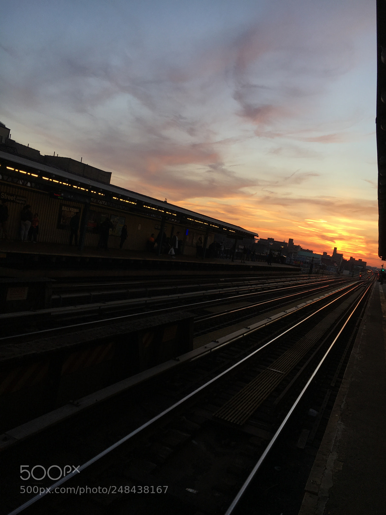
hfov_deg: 48.2
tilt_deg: -1.5
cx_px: 193
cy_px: 258
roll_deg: -10.9
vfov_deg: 61.7
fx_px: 431
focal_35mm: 29
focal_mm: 4.15
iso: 25
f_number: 2.2
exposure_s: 1/132
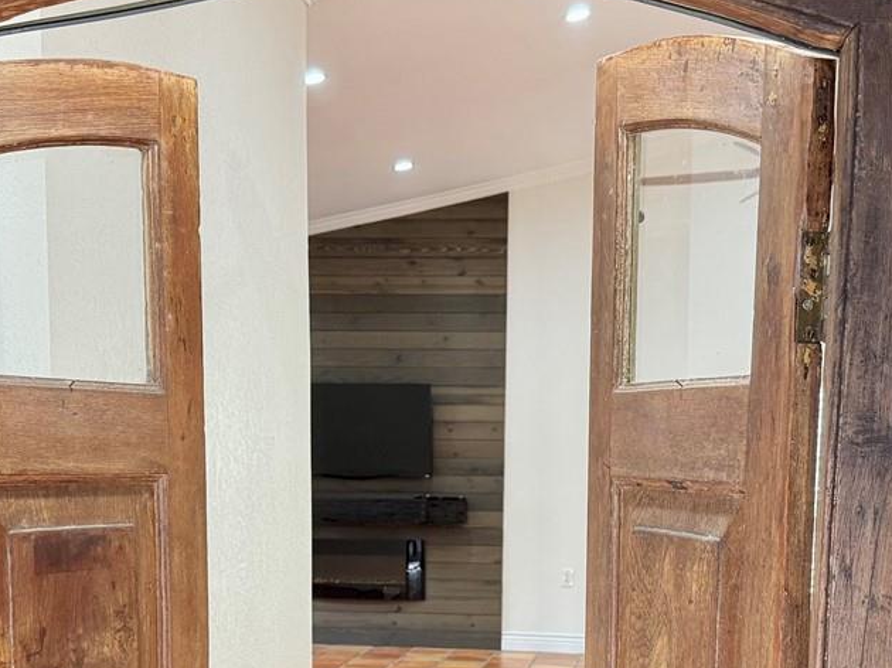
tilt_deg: -8.4
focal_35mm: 61
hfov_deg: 31.7
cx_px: 467
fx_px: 1571
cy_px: 650
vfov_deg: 23.1
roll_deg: -0.9
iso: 200
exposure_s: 1/60
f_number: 1.78
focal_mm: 6.76
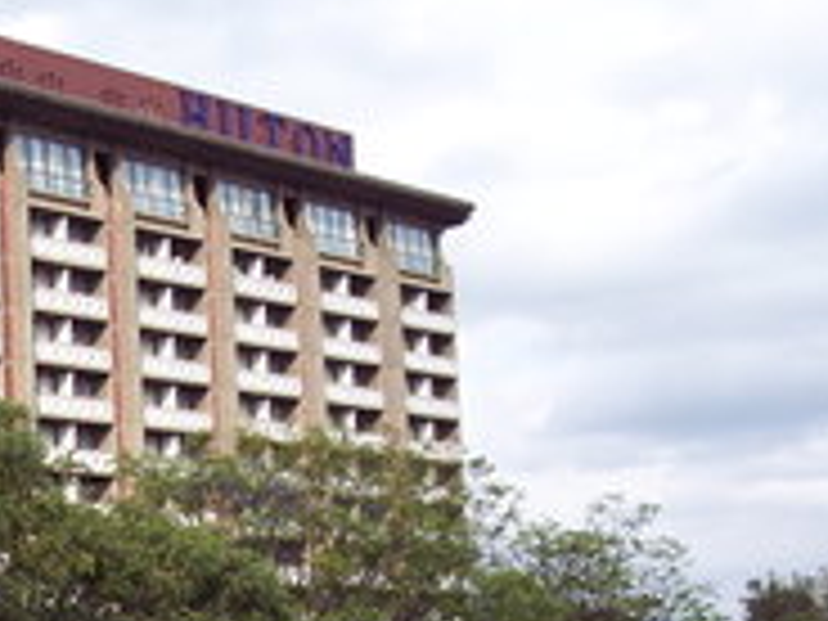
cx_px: -45
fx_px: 2033
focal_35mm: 85
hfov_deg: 22.0
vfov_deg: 17.0
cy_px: 603
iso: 100
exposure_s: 1/500
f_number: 3.4
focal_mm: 8
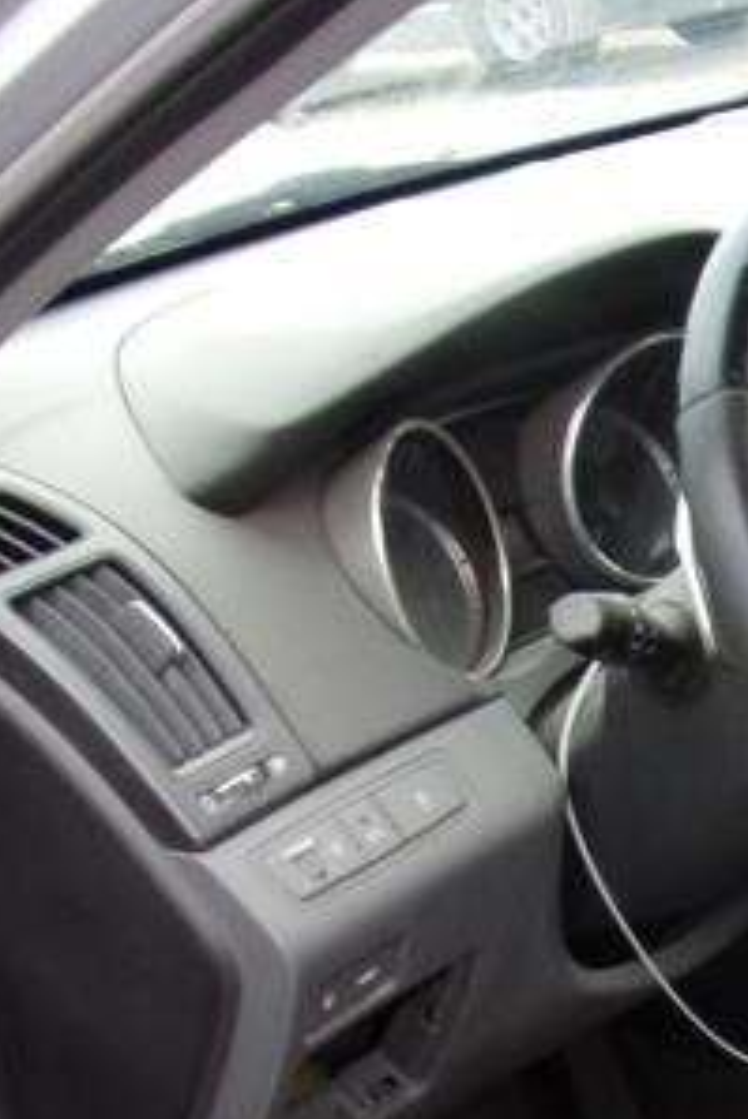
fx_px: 2086
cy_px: 1029
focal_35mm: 67
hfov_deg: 19.0
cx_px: 932
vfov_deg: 28.8
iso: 80
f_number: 3.3
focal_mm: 4.3
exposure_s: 1/80
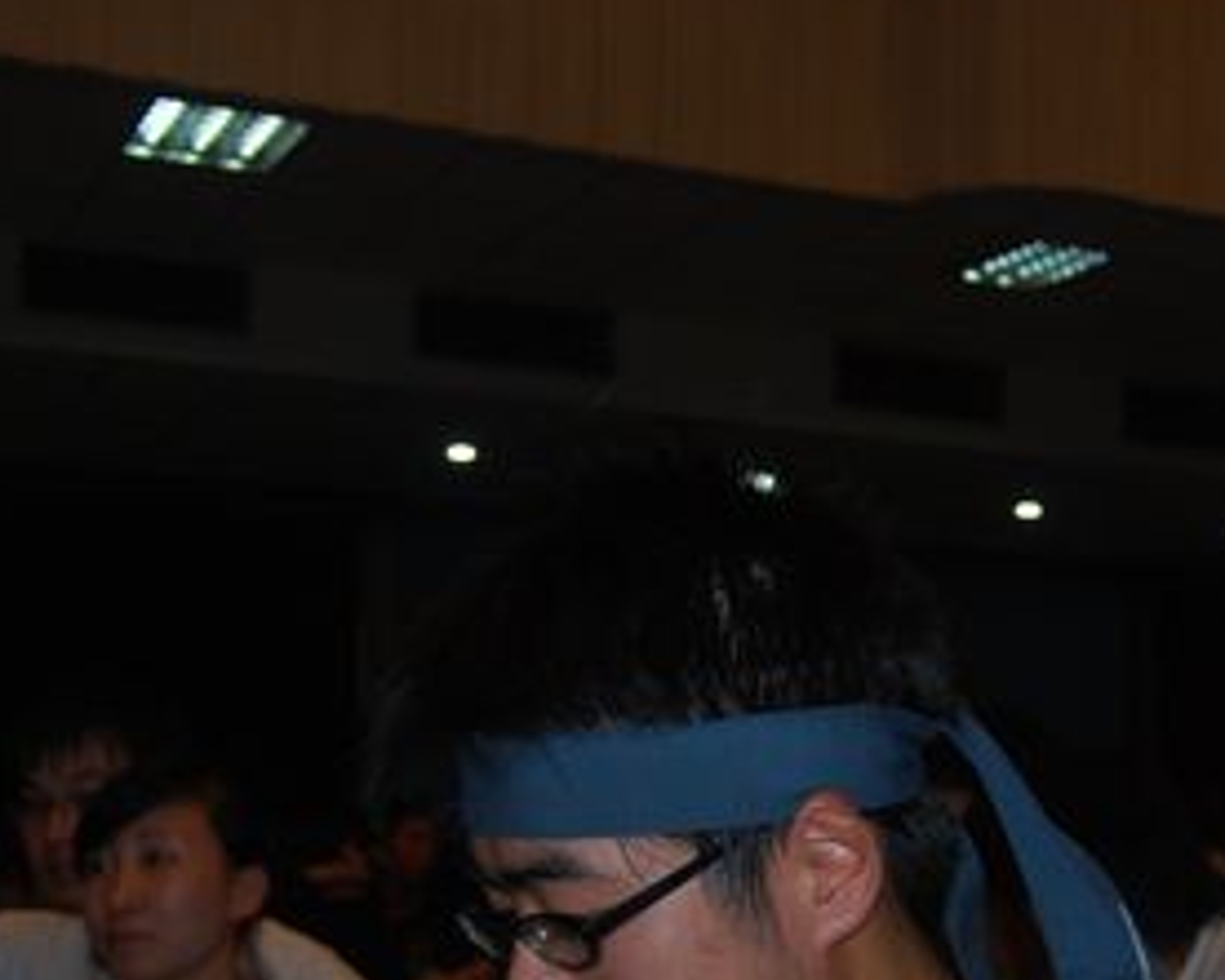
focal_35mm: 62
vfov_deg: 24.1
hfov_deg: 30.4
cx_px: 688
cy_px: 831
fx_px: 2252
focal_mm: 19
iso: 200
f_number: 3.5
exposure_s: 1/60
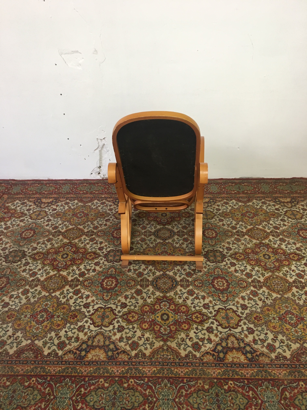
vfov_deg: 61.7
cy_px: 205
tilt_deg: -30.8
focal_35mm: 29
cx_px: 154
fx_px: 343
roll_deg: +3.2
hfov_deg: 48.2
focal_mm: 4.15
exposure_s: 1/33
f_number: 2.2
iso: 160
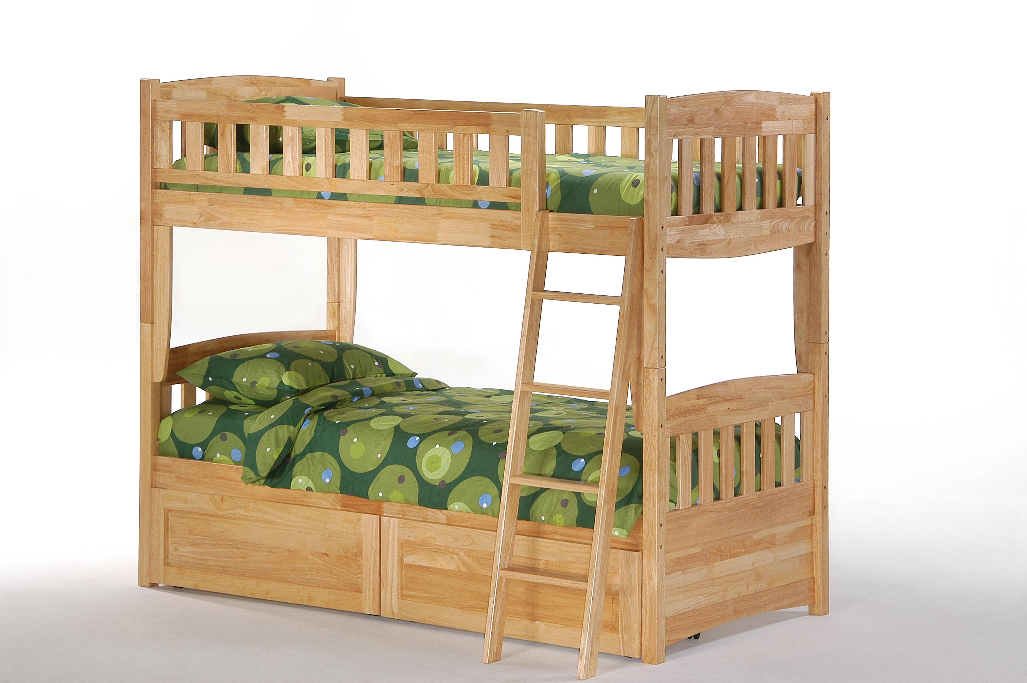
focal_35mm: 105
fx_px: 2993
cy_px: 342
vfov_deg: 13.0
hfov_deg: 19.5
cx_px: 514
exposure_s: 1/15
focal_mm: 70
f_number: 16
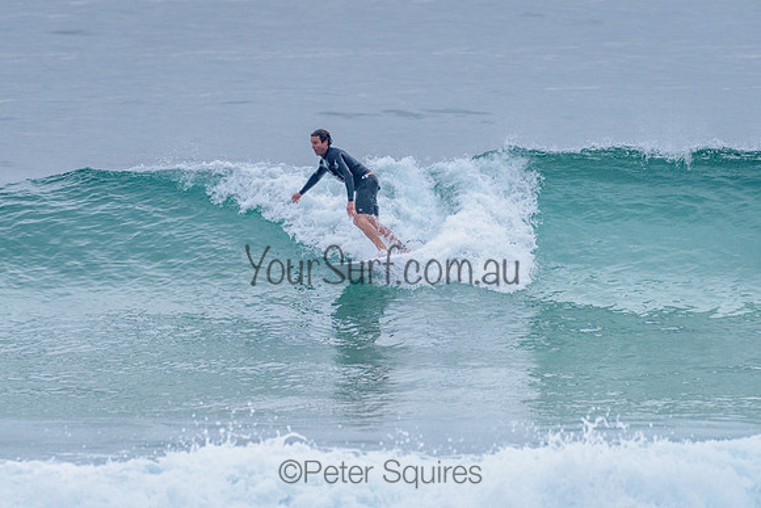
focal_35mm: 613
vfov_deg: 2.2
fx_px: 12957
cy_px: 253
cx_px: 324
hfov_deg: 3.4
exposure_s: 1/2000
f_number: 5.6
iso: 1600
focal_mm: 500
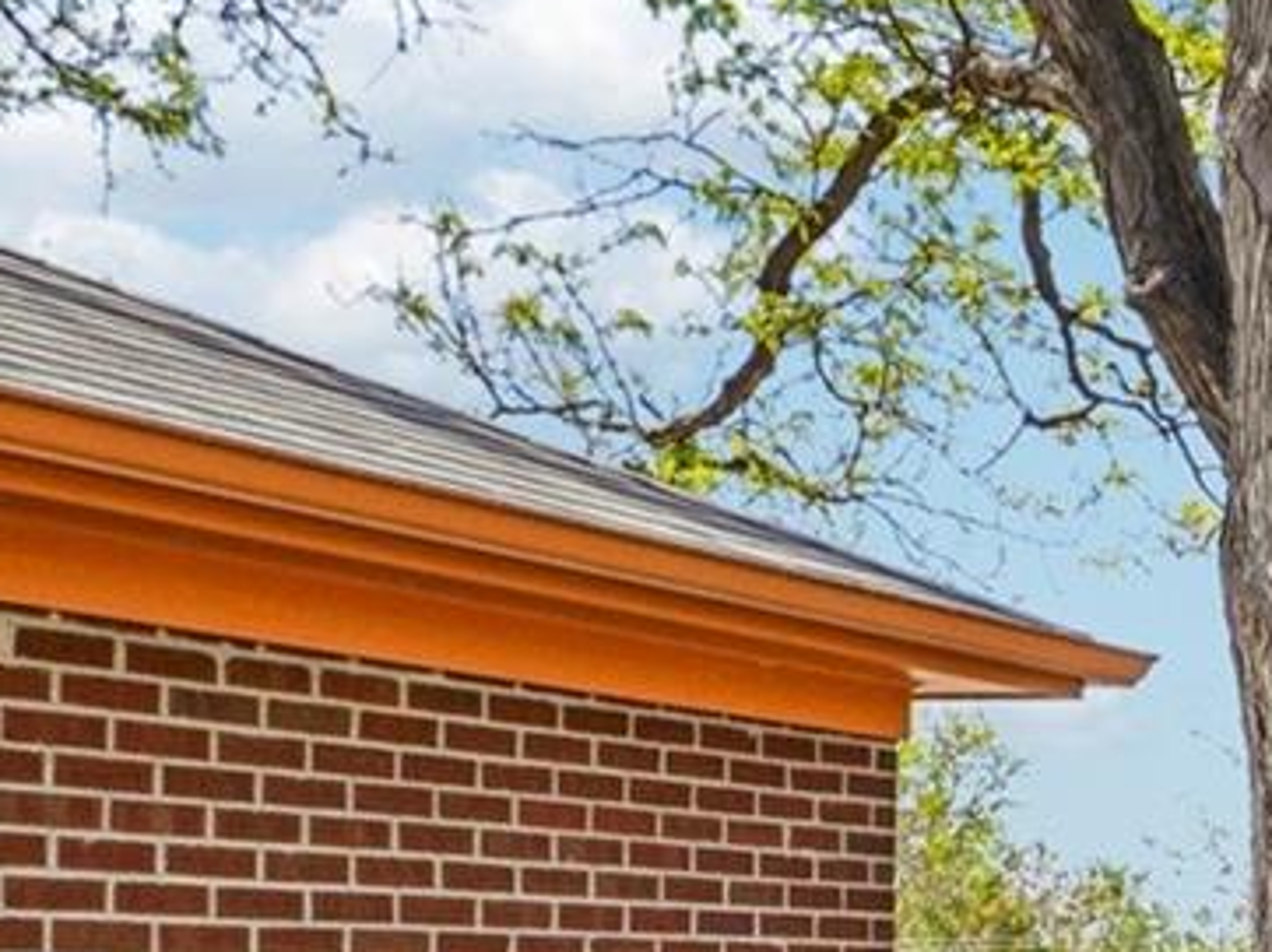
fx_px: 2575
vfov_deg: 20.7
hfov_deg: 19.6
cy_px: 748
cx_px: 2361
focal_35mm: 70
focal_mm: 11
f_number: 8
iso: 100
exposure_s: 1/250
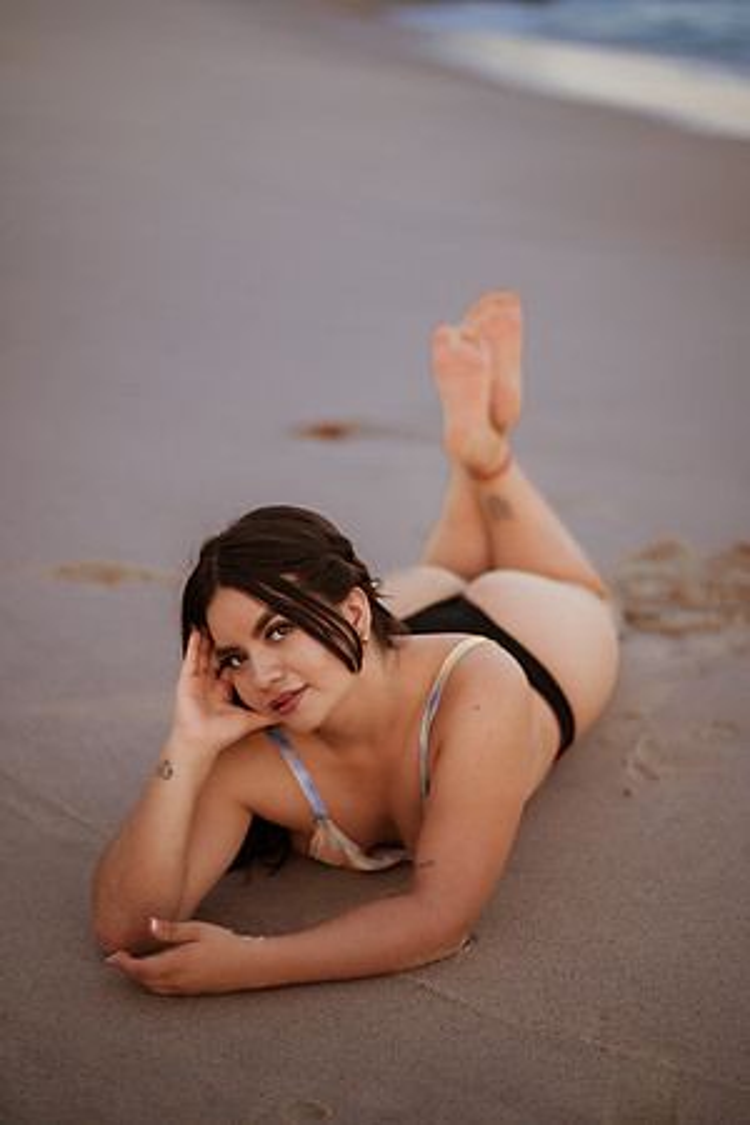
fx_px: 1812
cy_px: 562
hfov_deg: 23.4
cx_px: 375
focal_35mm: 58
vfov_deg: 34.5
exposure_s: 1/400
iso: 125
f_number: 1.4
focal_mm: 58
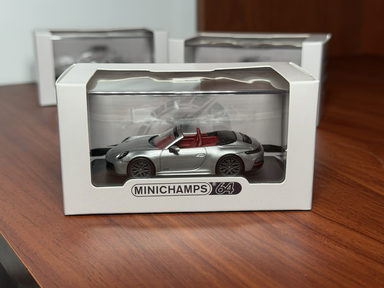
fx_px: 532
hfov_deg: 39.7
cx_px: 192
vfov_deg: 30.3
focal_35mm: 48
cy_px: 144
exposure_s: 1/118
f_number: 1.78
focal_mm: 6.76
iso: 80
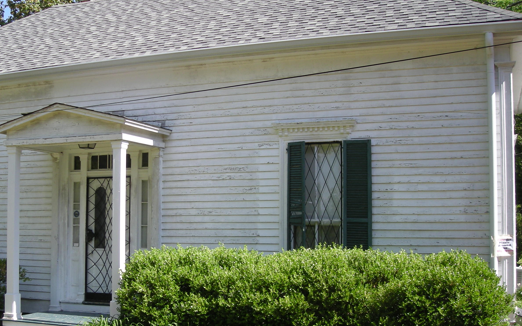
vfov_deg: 26.9
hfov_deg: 41.5
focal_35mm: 48
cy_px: 181
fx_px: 683
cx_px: 190
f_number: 2.8
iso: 50
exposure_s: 1/420
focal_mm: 5.7
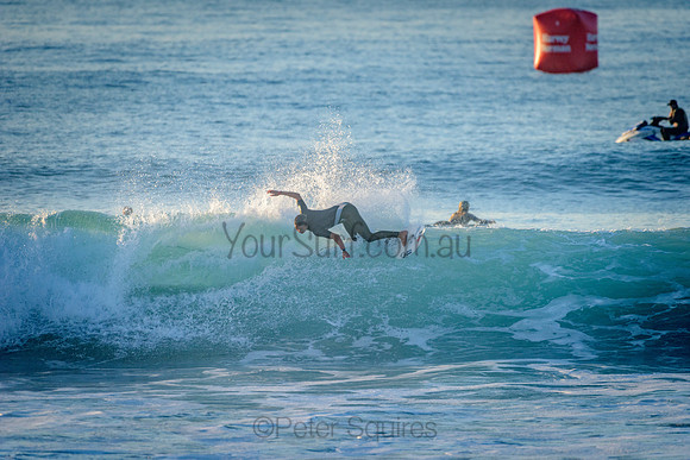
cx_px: 345
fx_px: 9585
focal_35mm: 500
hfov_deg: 4.1
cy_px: 230
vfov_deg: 2.8
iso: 560
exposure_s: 1/2000
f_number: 5.6
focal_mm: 500
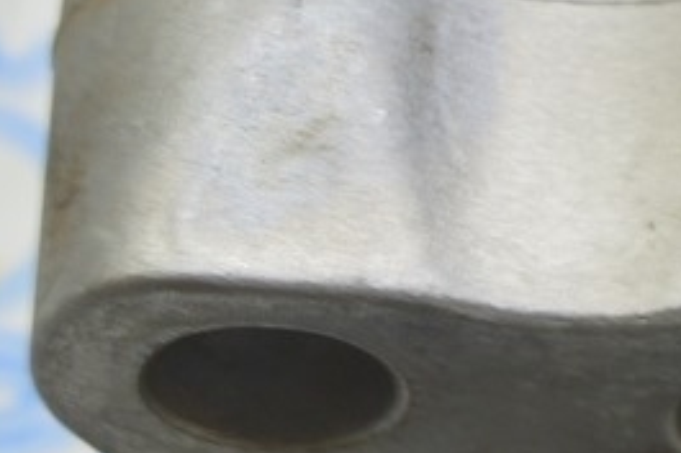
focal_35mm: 278
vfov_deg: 4.9
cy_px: 109
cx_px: 696
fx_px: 5252
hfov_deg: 7.4
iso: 400
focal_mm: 48
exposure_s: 1/20
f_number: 5.6
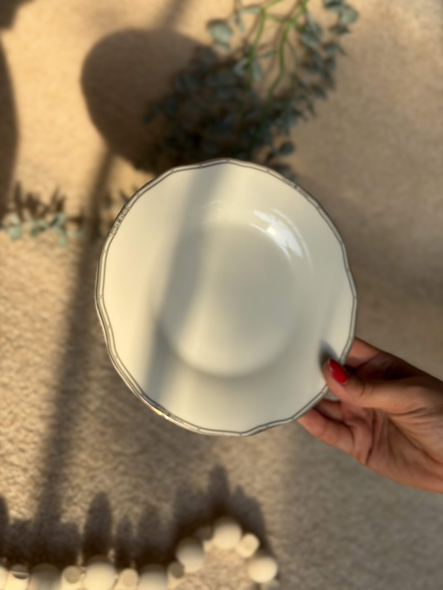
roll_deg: -40.2
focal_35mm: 48
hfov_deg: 30.3
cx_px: 222
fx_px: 819
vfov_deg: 39.7
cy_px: 295
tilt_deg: -43.5
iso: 64
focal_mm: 6.76
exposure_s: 1/2415
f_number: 1.78
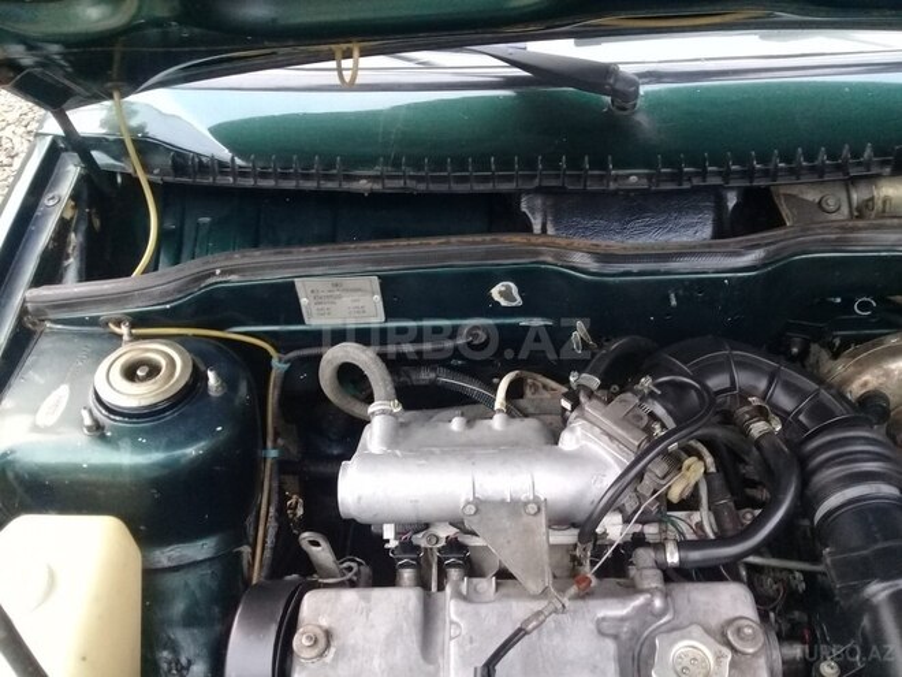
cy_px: 338
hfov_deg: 58.4
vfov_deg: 45.4
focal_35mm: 31
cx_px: 451
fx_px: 808
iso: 160
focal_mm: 3.3
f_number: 2.2
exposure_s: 1/40
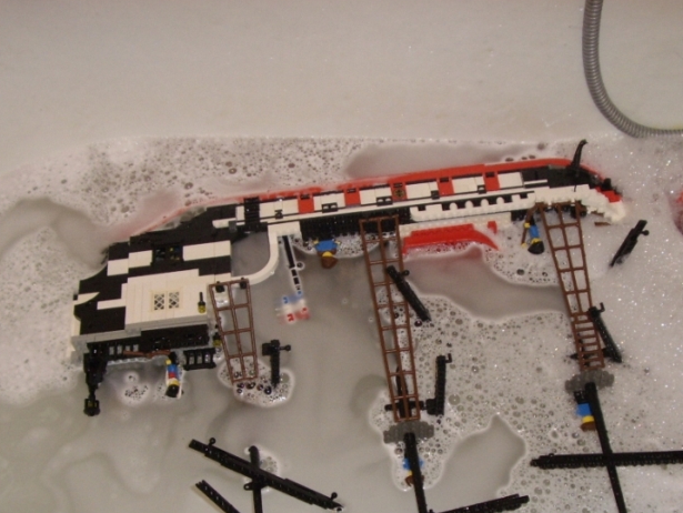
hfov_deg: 47.8
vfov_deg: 36.6
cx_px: 365
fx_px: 770
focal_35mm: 39
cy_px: 330
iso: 183
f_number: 2.9
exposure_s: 1/30
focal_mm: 5.8
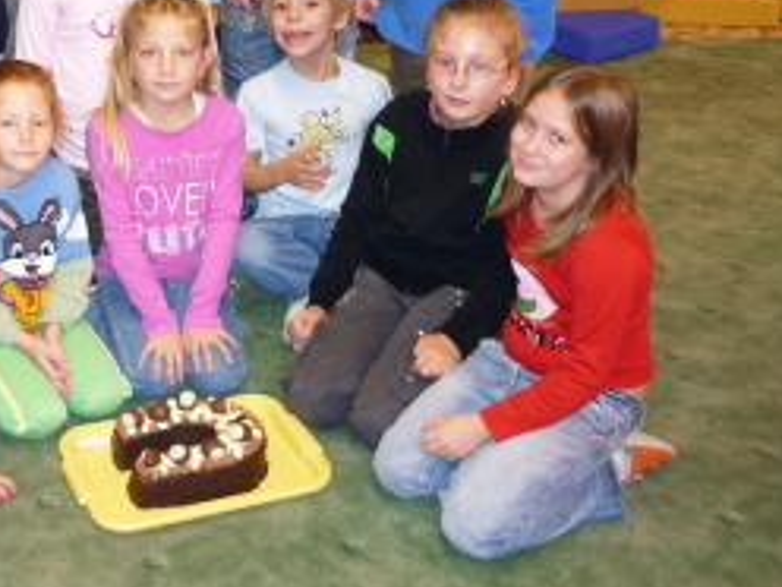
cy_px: 85
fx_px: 1355
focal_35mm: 60
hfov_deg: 31.1
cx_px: 120
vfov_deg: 23.9
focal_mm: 5.5
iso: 200
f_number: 2.8
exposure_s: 1/30
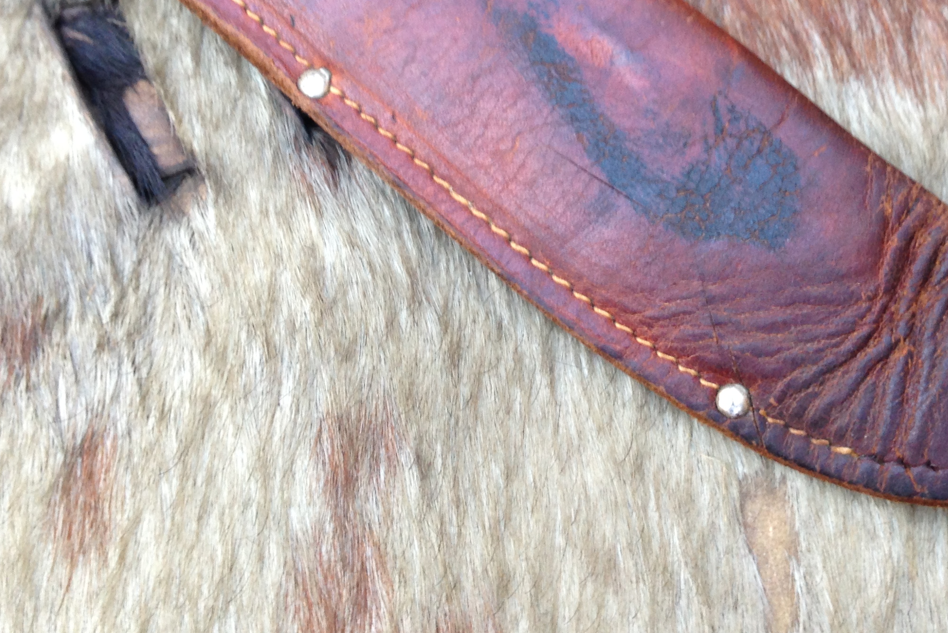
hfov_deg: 35.6
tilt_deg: -53.8
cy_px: 80
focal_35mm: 56
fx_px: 1475
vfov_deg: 23.6
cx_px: 535
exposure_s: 1/20
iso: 80
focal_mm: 4.12
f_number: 2.4
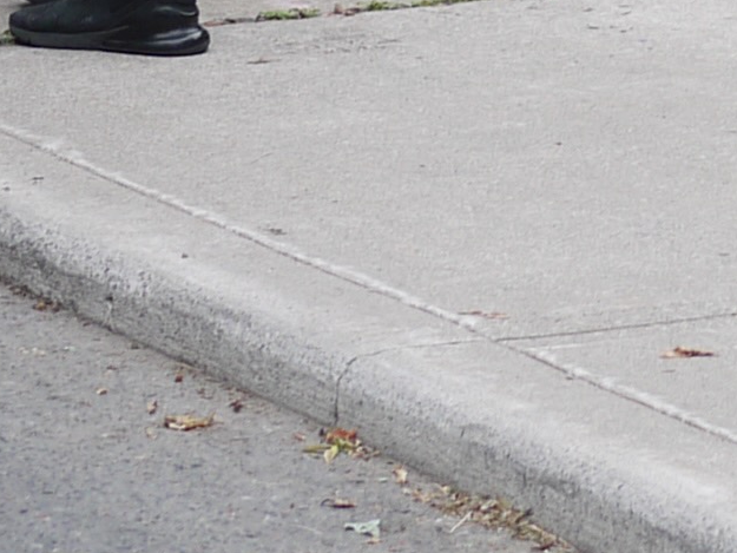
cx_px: 1072
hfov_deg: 7.6
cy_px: -502
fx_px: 5451
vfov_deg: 5.7
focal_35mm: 256
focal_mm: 20
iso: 100
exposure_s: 1/800
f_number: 1.8
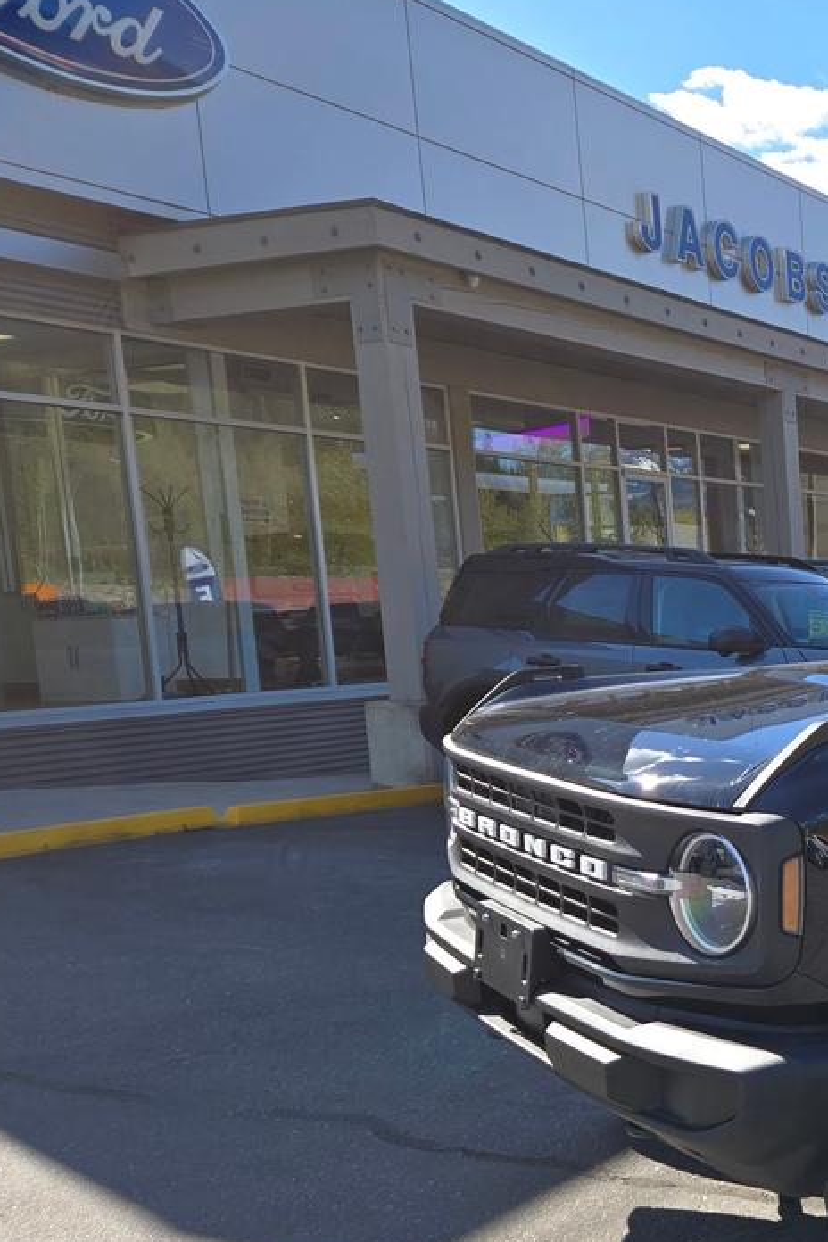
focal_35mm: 44
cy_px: 778
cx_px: 1064
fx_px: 1518
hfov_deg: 26.2
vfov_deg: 44.1
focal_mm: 5.4
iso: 25
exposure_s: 1/1000
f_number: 1.8
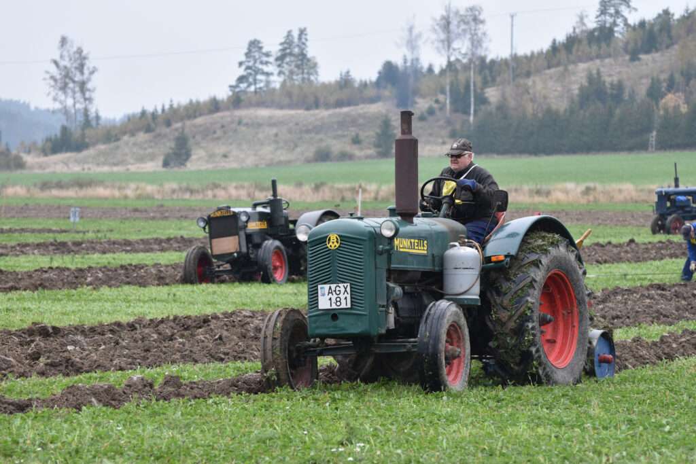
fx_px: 3364
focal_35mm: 174
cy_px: 232
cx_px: 348
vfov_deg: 7.9
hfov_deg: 11.8
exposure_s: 1/400
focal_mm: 116
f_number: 4.8
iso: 320
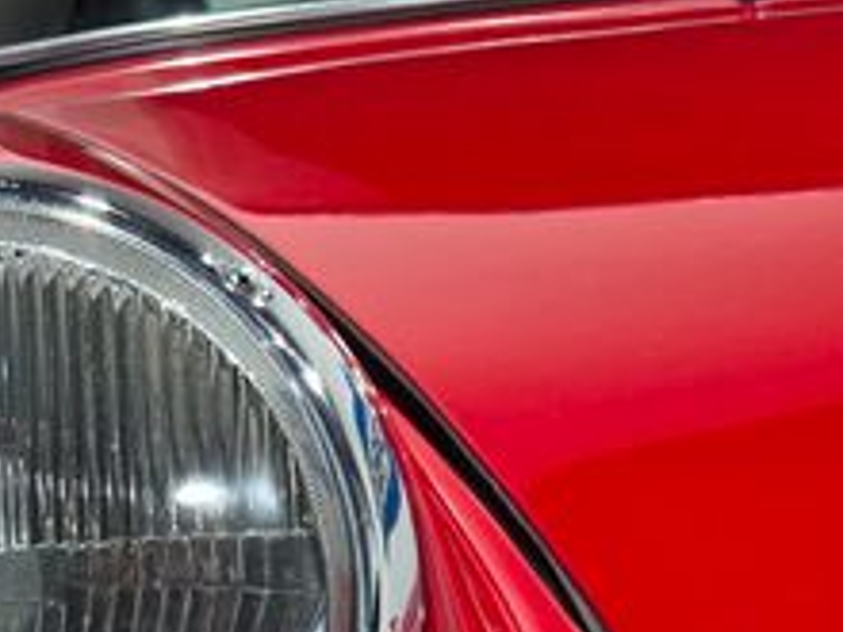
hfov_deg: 5.9
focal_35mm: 335
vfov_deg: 4.4
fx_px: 8158
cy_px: 846
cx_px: 387
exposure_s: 1/120
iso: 250
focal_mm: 18.6
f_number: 3.4
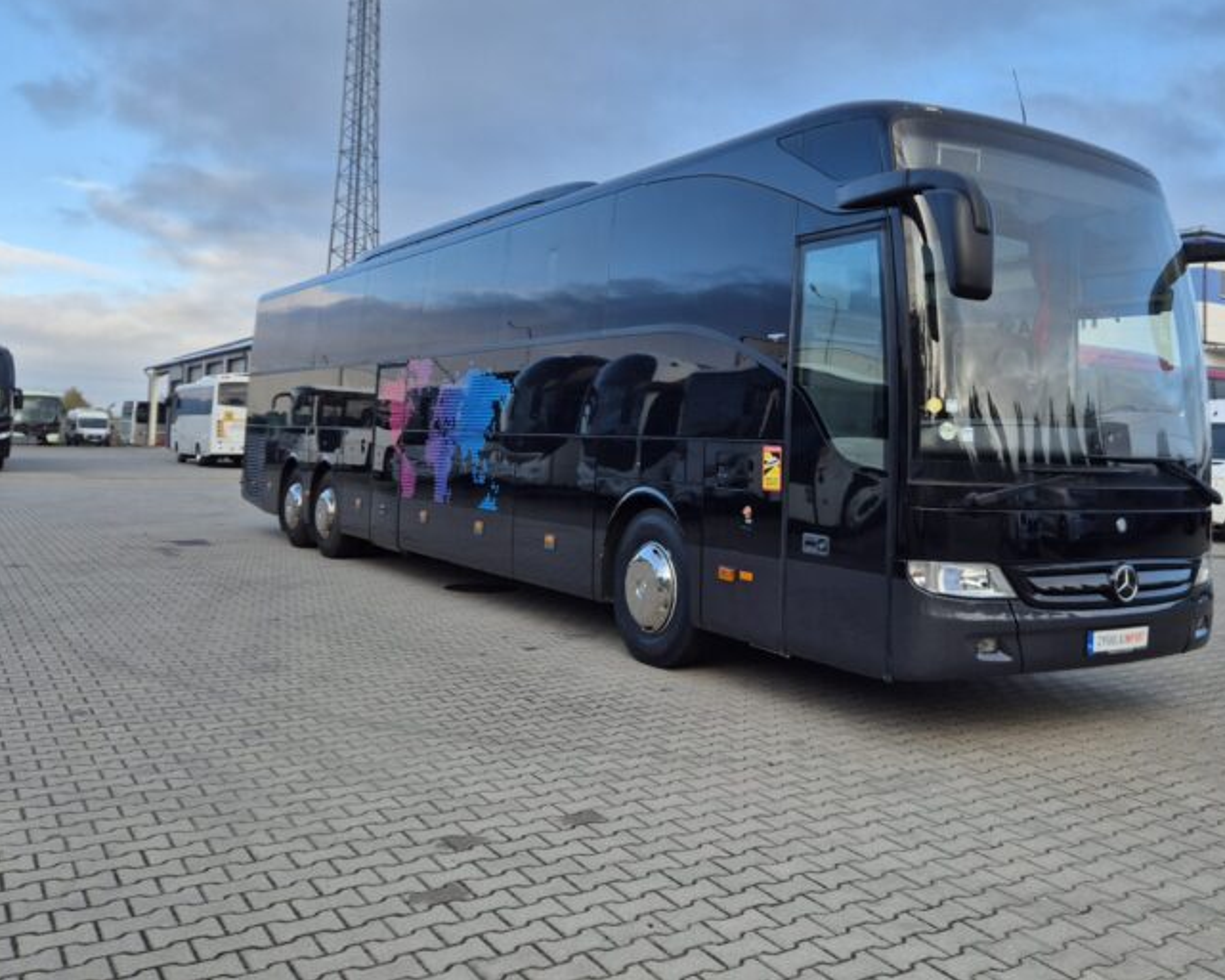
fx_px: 1015
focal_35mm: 28
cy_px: 409
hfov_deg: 61.7
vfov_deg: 51.3
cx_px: 728
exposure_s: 1/588
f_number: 1.8
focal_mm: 5.4
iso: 25
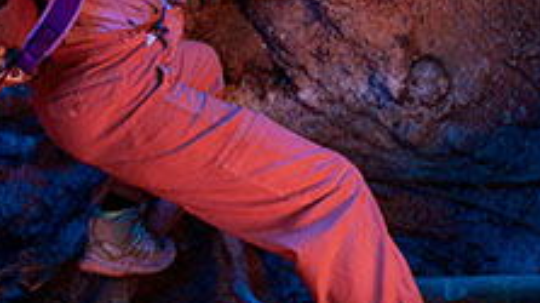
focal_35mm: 79
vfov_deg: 14.9
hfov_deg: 26.7
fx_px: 1130
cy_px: -25
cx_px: 182
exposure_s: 1/160
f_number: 4
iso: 5000
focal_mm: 29
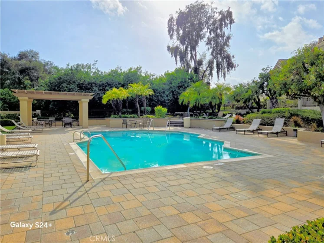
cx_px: 162
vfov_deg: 58.9
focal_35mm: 23
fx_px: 215
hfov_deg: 73.9
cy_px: 122
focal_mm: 5.4
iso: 25
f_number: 1.8
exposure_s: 1/7072
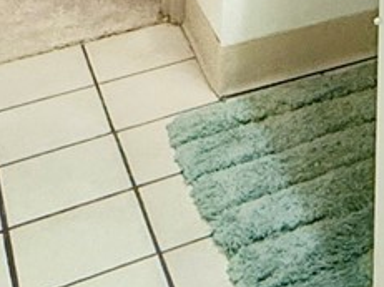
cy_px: -545
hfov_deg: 17.4
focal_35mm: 97
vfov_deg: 10.9
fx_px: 1075
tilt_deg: +2.8
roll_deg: -3.2
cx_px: 633
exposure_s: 1/120
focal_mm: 2.22
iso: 250
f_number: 2.2
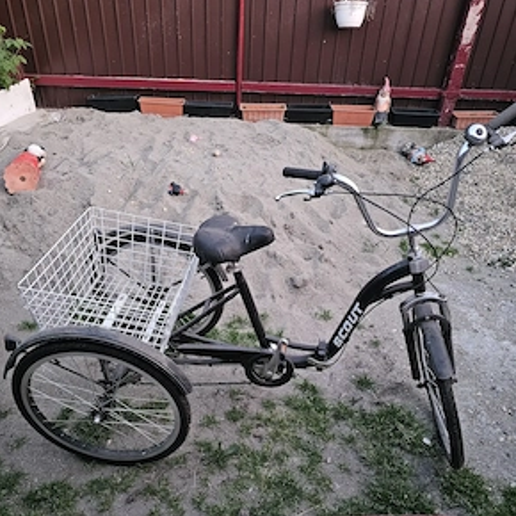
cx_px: 258
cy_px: 294
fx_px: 472
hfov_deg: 57.3
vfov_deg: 57.1
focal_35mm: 28
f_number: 1.7
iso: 640
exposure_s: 1/25
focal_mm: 6.3
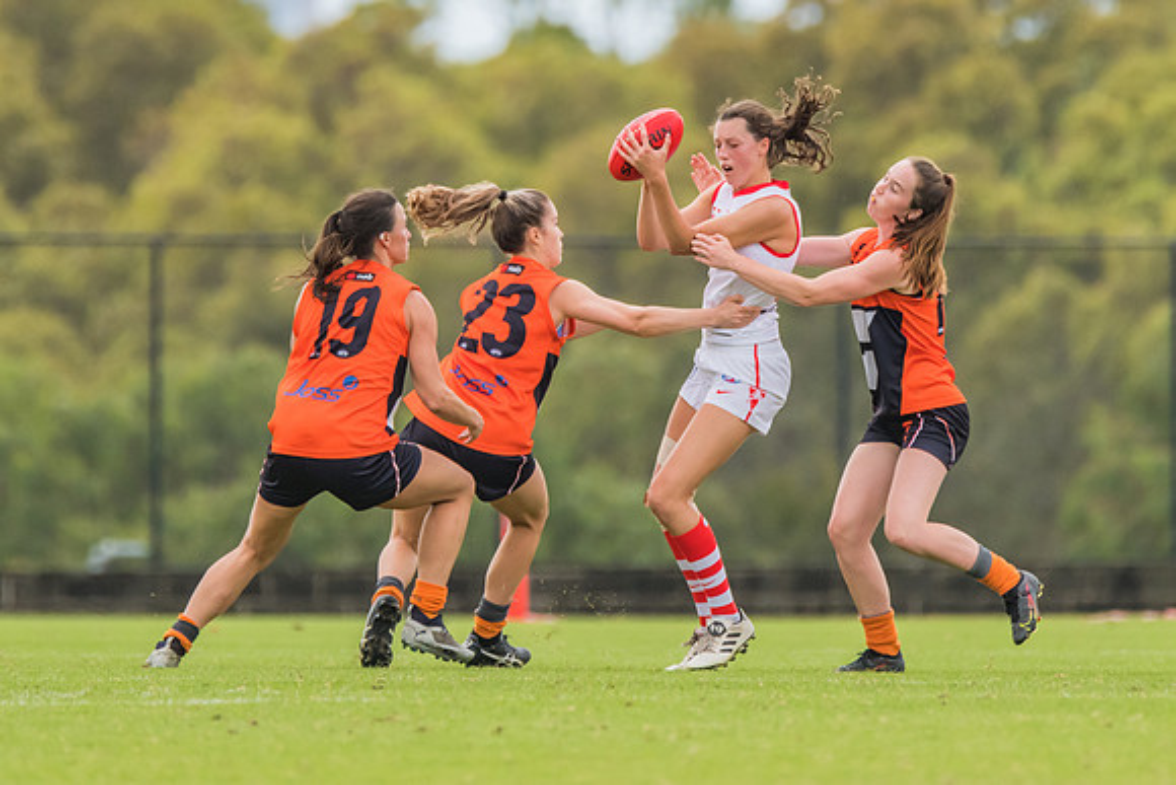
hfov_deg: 2.0
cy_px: 181
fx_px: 34058
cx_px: 418
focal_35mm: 1042
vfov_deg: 1.3
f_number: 8
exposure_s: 1/1600
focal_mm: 600
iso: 1000
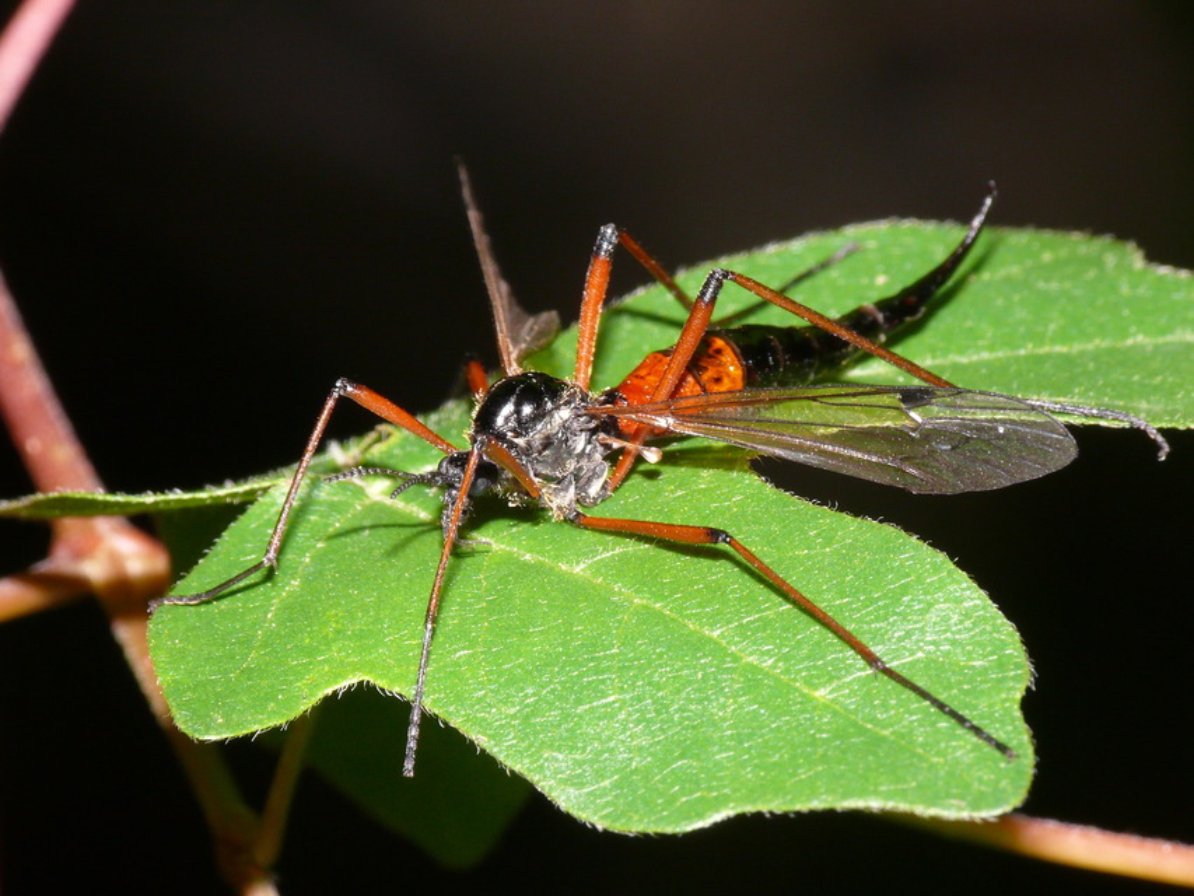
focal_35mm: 215
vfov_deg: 6.9
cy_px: 448
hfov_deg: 9.2
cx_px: 597
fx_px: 7417
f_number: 11
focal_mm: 45.5
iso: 200
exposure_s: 1/640
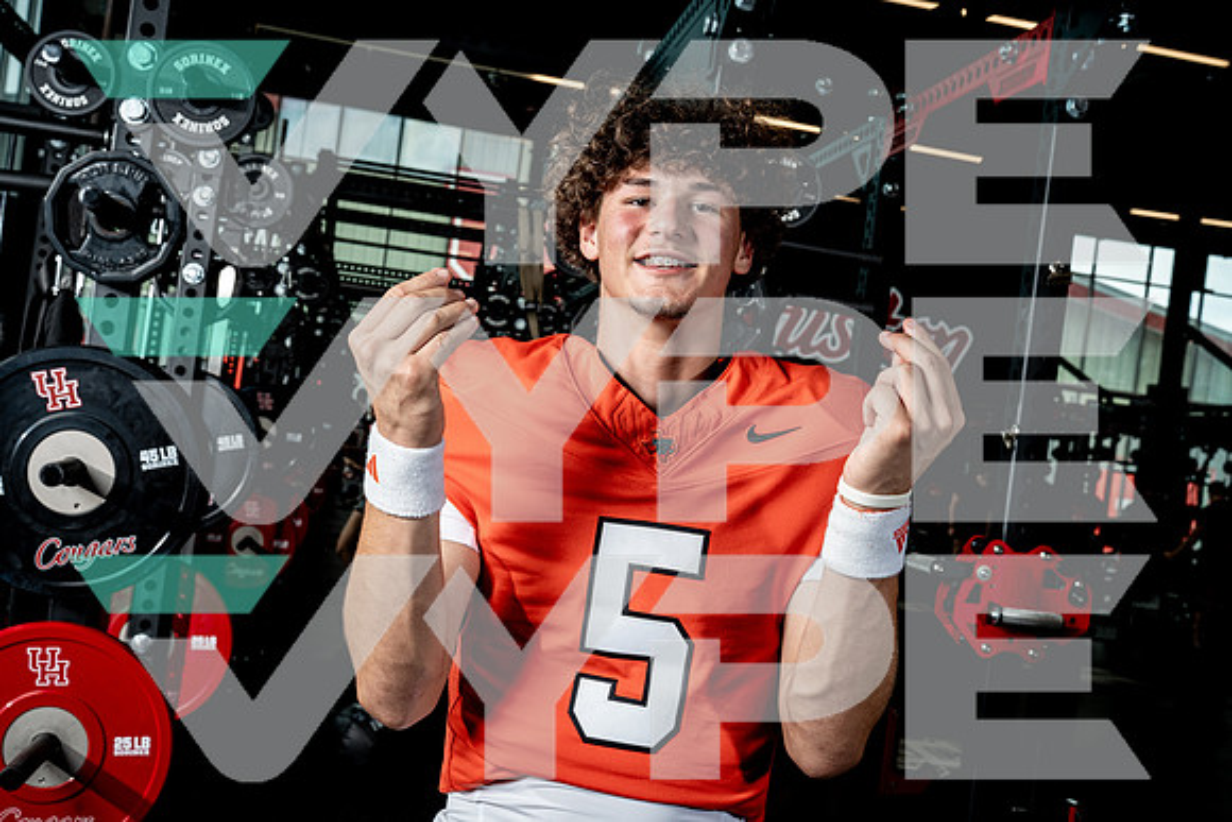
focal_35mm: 43
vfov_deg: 31.2
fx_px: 1472
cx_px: 616
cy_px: 411
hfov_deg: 45.4
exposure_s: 1/250
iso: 640
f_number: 9
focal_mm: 43
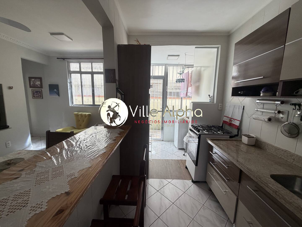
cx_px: 151
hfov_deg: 102.1
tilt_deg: -8.1
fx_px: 122
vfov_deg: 85.7
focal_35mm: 14
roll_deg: -0.6
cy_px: 114
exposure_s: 1/121
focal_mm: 2.22
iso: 125
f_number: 2.2
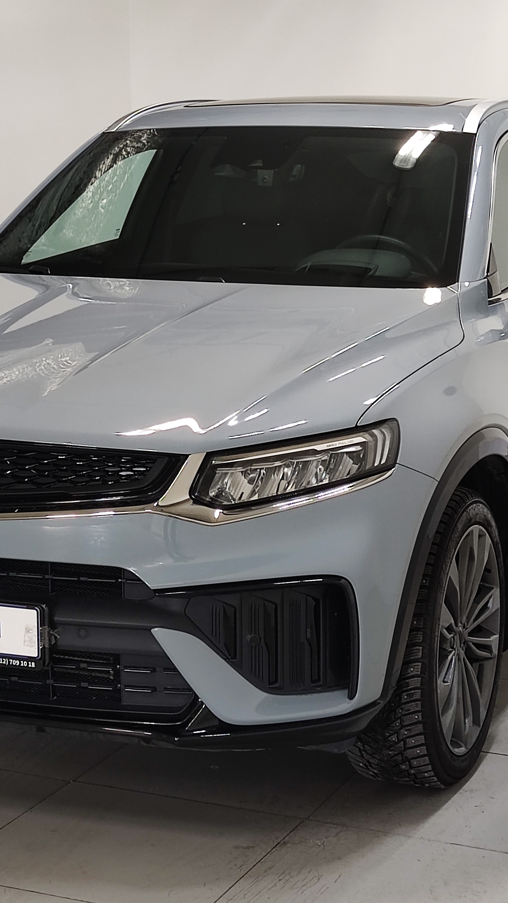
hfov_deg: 16.1
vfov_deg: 28.2
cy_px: 456
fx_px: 1796
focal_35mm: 75
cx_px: 210
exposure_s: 1/50
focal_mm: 4.74
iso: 190
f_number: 1.79
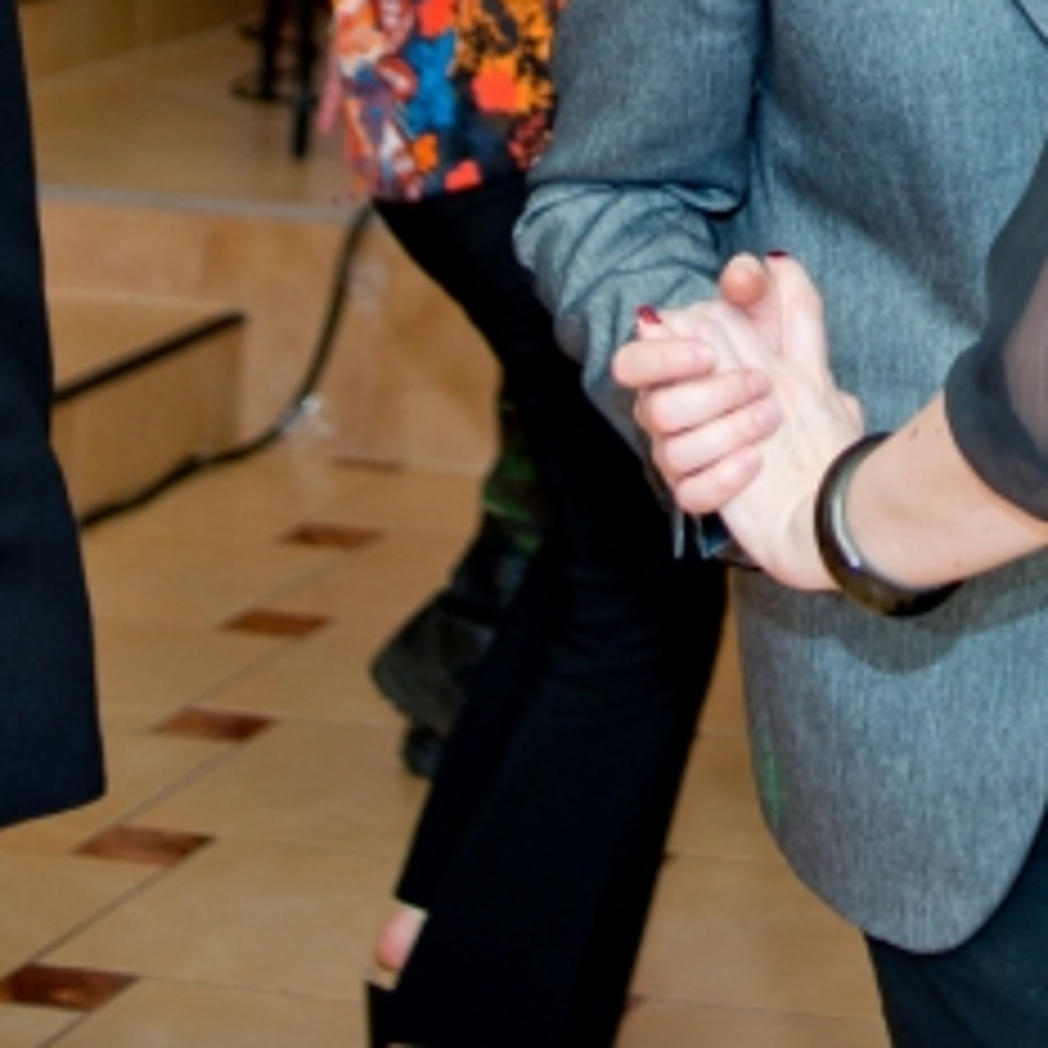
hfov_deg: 12.8
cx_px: 1417
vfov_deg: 12.7
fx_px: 4487
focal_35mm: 131
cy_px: -479
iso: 400
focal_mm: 35
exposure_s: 1/320
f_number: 2.8
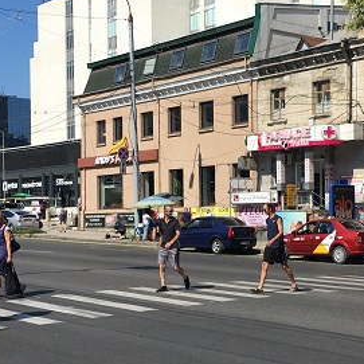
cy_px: 220
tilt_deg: +0.4
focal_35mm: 68
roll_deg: -0.2
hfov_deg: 25.4
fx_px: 809
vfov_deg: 25.3
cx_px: 191
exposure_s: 1/2024
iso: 25
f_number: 2.2
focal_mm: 4.15
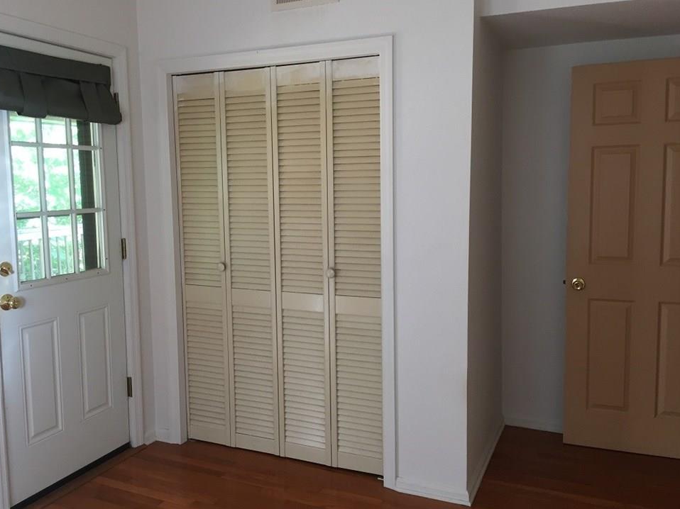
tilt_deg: -5.6
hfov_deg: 58.3
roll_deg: -0.4
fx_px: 609
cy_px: 249
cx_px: 324
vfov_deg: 45.4
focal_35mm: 31
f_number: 2.2
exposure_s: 1/30
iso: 80
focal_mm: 4.15
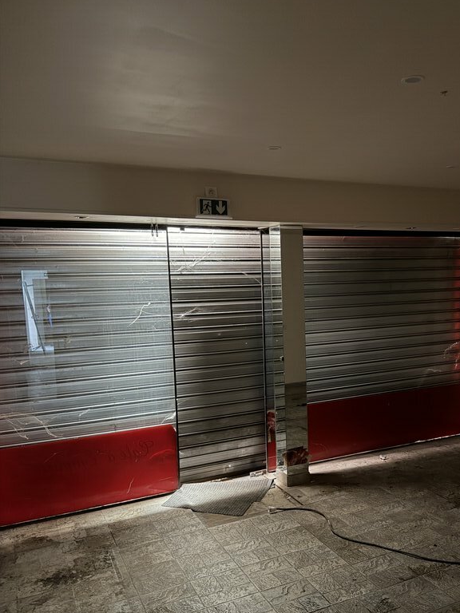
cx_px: 287
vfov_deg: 59.7
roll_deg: +1.5
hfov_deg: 46.4
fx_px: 532
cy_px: 348
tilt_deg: -8.4
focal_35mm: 30
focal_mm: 6.76
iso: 1000
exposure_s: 1/14
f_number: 1.78
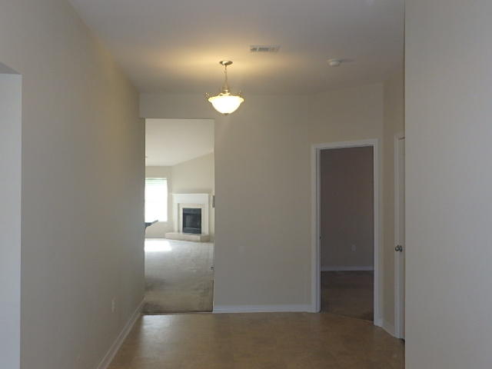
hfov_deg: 58.4
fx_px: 441
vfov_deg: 45.4
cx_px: 246
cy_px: 184
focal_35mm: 31
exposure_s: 1/40
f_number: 4.7
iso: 250
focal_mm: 5.6
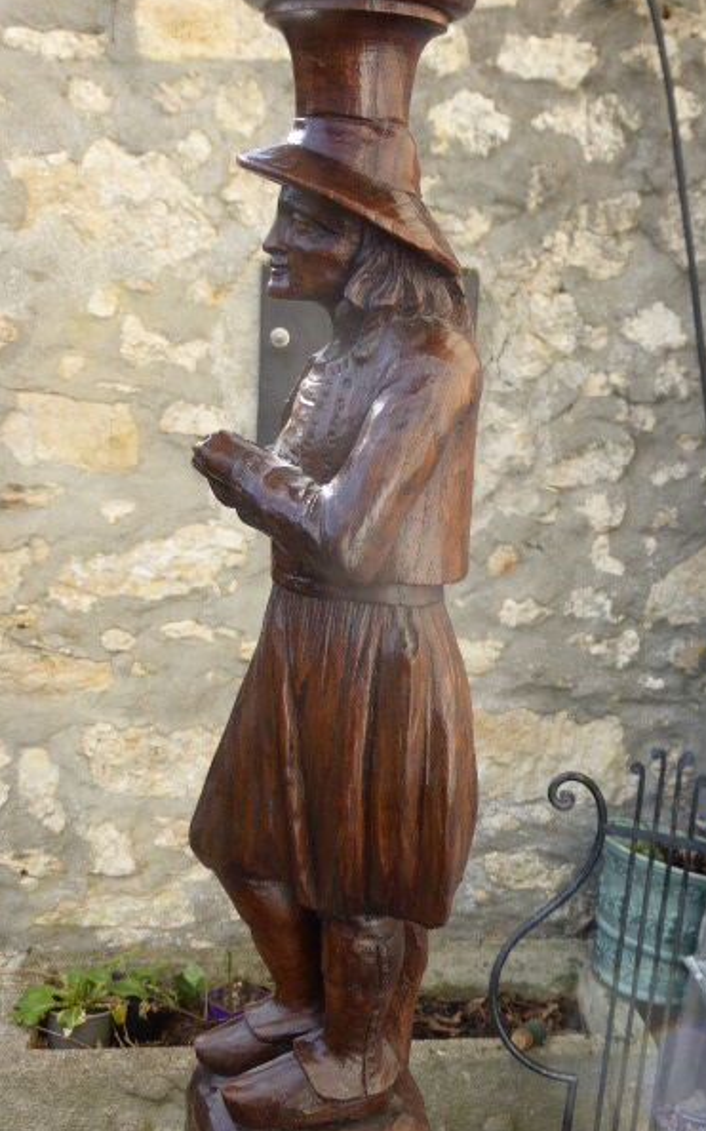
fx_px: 1232
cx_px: 394
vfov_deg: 49.3
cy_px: 586
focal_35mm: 40
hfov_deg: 31.9
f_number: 3.7
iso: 100
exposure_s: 1/200
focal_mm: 6.1
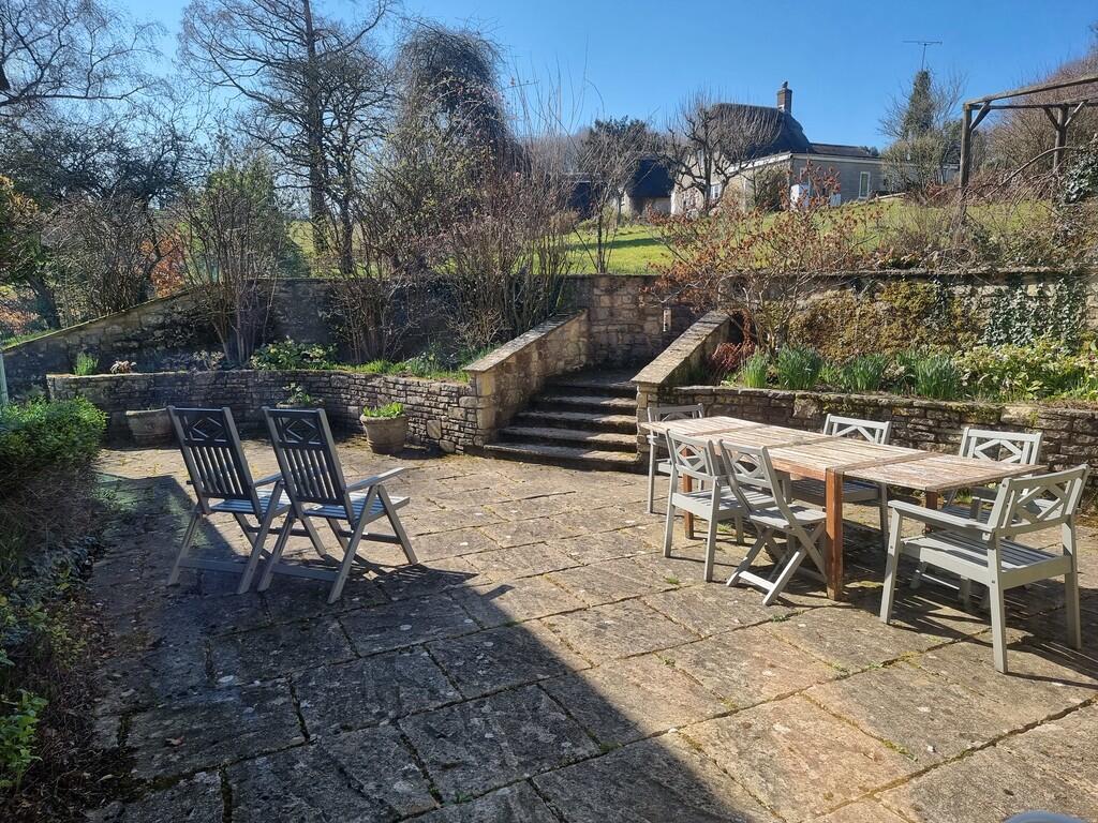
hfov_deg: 71.6
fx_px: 761
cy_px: 412
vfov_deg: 56.8
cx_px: 549
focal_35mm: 24
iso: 50
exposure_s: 1/389
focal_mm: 6.7
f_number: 1.8
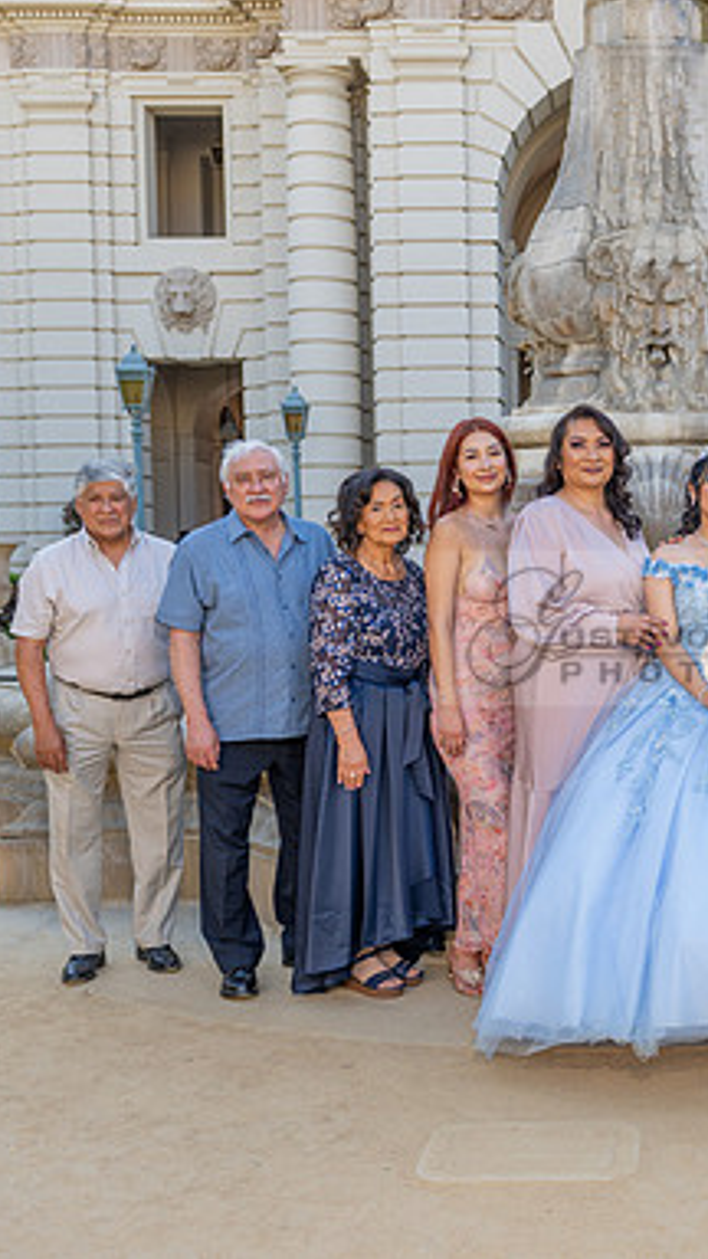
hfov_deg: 23.3
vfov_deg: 42.1
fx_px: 1635
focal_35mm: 49
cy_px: 628
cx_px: 724
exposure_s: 1/200
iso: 200
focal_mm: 31
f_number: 4
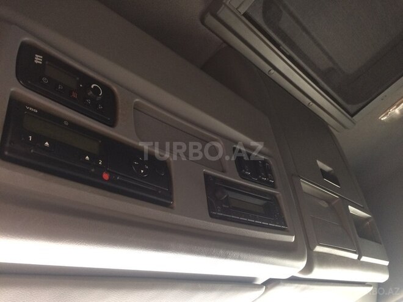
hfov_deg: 61.7
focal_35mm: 29
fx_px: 338
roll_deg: +23.9
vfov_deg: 48.2
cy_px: 151
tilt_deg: +35.0
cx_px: 202
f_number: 2.2
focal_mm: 4.15
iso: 160
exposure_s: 1/33
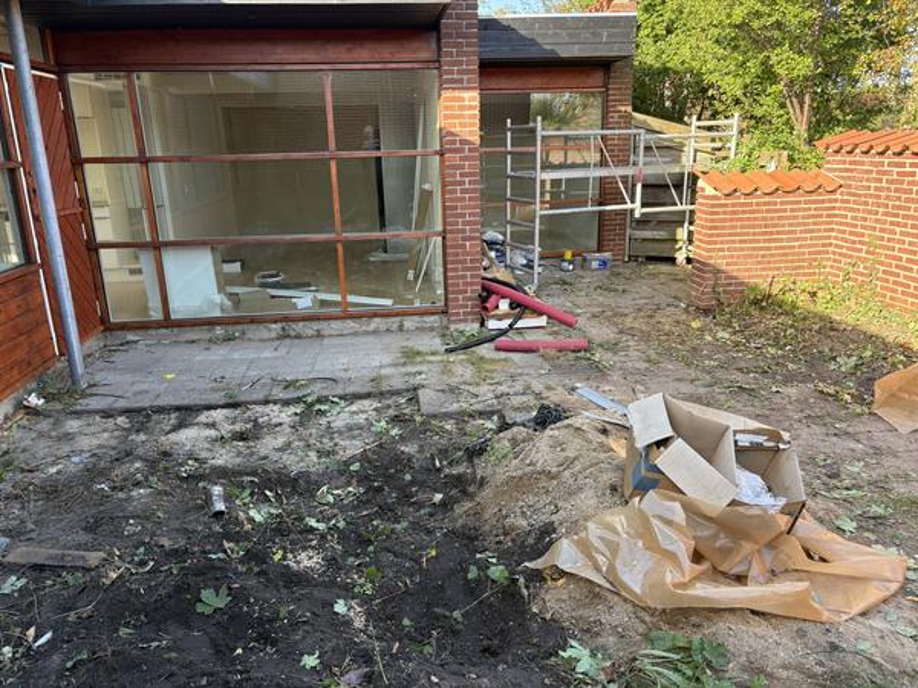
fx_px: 690
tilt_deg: -16.5
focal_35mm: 26
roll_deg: +2.4
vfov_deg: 53.1
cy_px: 344
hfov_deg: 67.3
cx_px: 459
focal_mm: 5.96
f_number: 1.6
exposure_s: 1/274
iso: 64
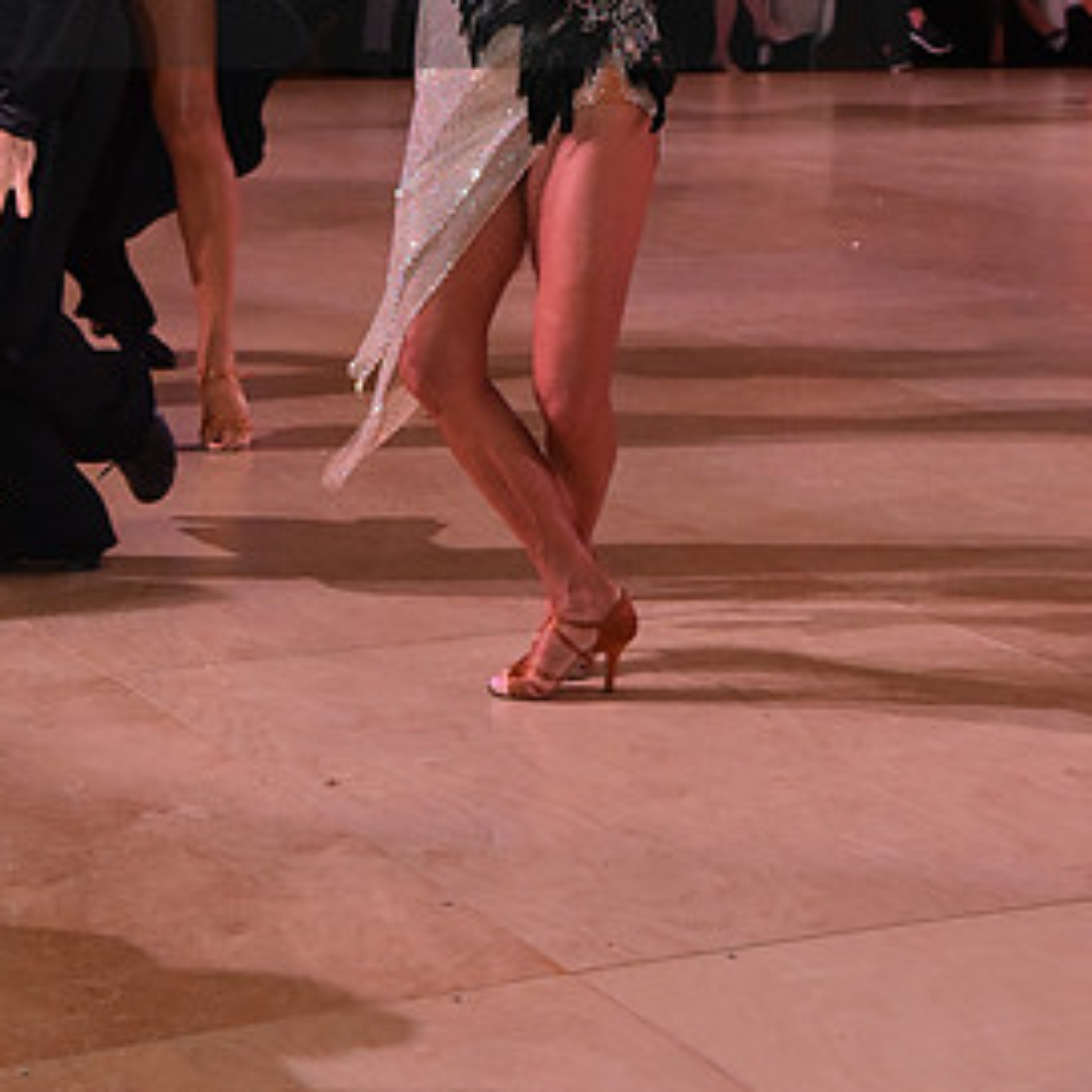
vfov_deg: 16.9
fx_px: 3569
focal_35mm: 100
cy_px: -64
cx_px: 357
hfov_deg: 17.3
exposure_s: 1/320
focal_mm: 55
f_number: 7.1
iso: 2500
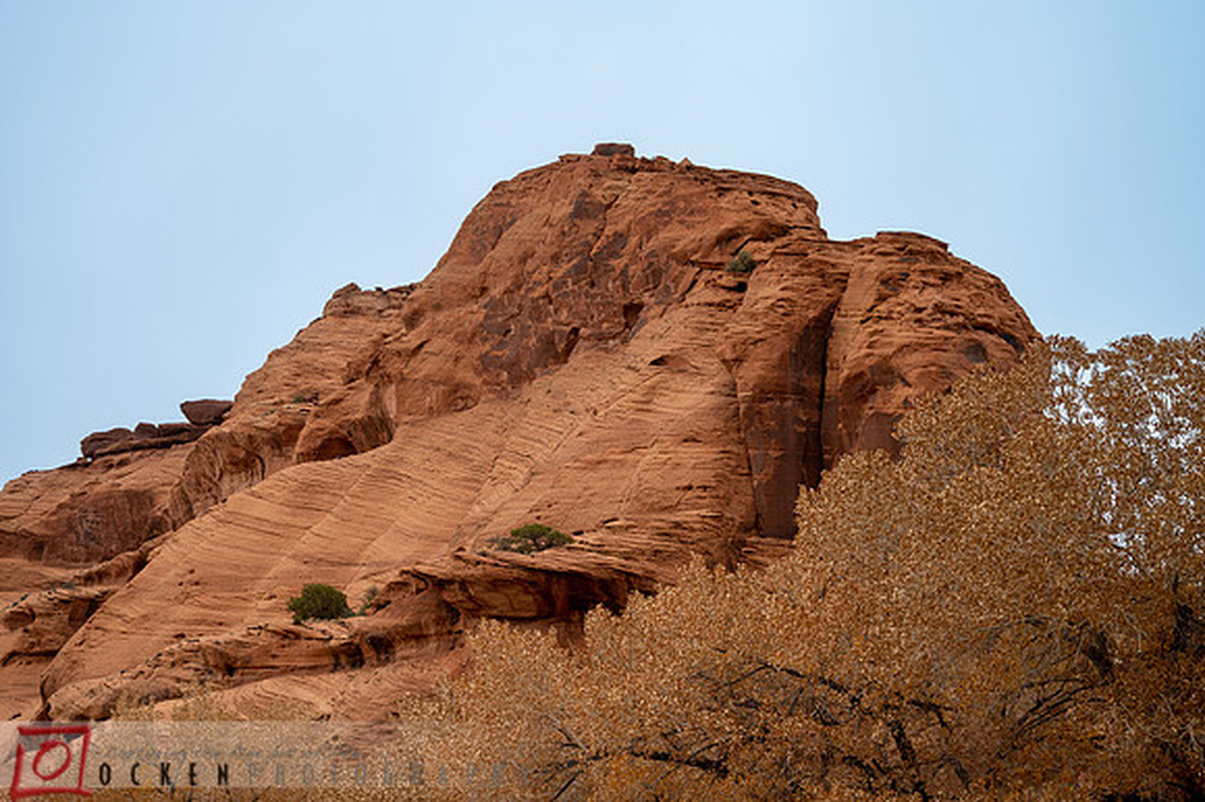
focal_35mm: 48
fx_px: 1606
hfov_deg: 41.1
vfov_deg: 28.0
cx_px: 602
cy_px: 401
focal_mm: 48
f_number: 4.5
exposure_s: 1/1600
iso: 400
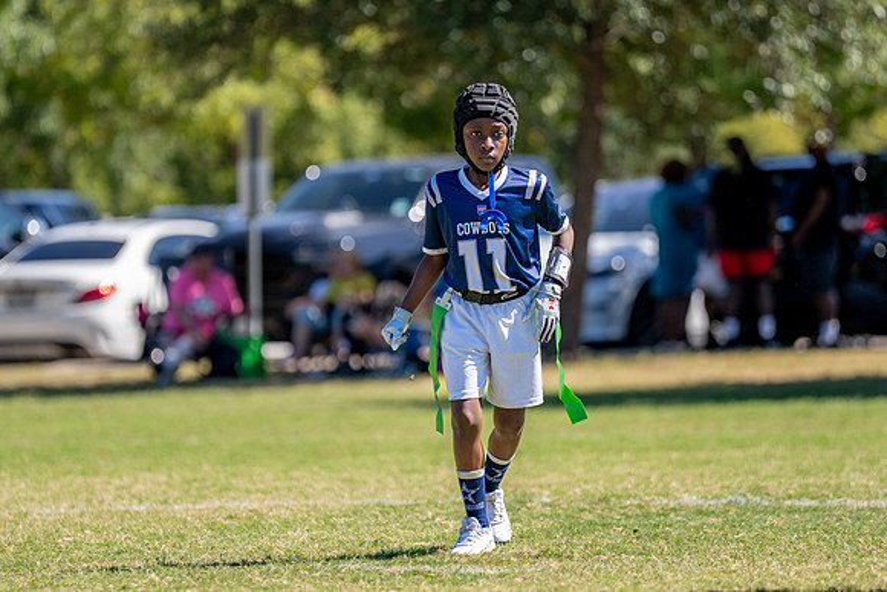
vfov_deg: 5.0
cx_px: 451
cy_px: 296
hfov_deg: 7.5
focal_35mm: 273
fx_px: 6737
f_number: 2.8
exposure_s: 1/1250
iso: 160
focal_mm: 182
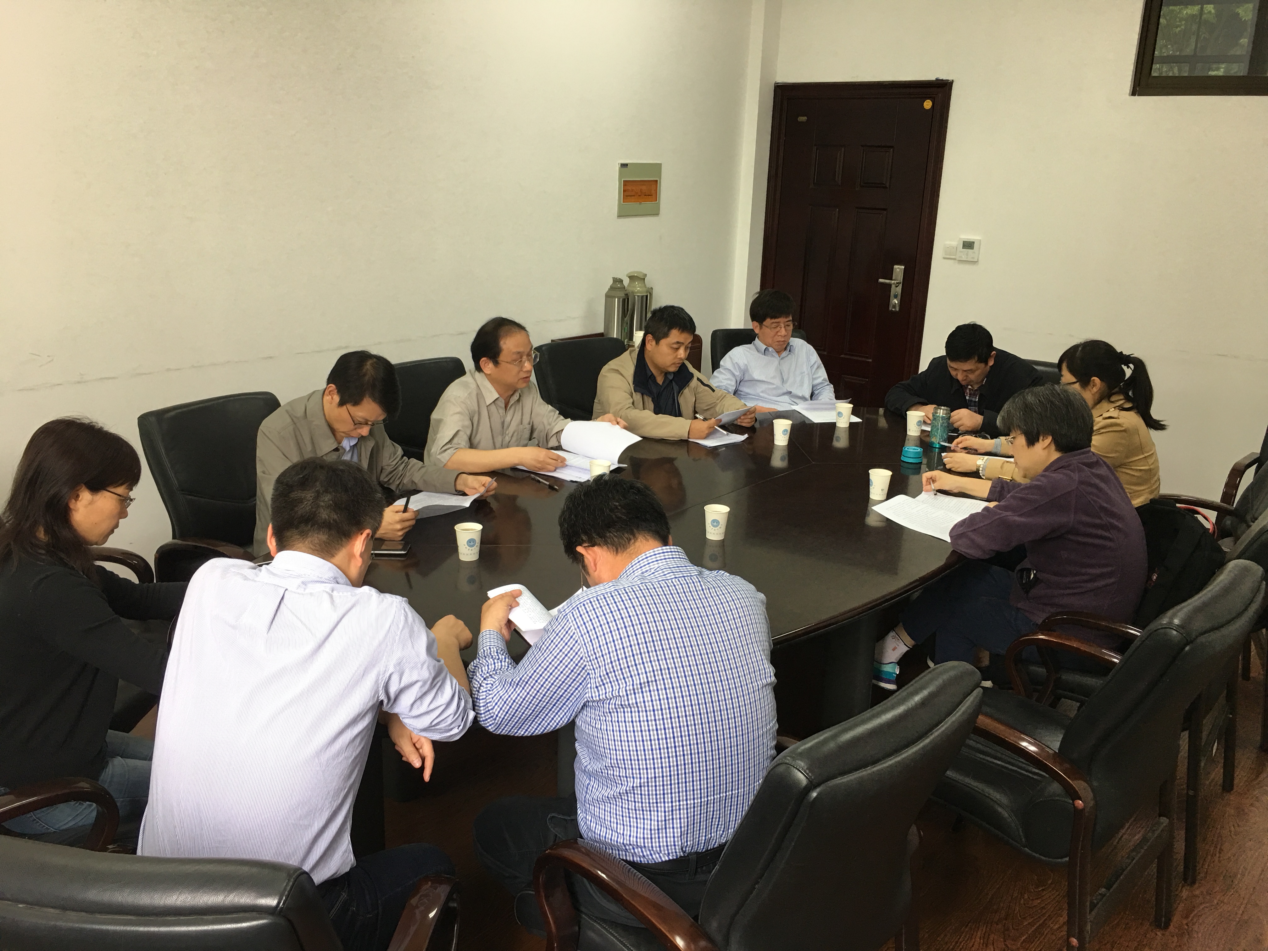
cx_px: 634
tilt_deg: -15.7
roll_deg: -2.0
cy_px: 476
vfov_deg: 48.2
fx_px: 1062
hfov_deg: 61.7
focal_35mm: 29
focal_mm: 4.15
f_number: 2.2
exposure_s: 1/33
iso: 50
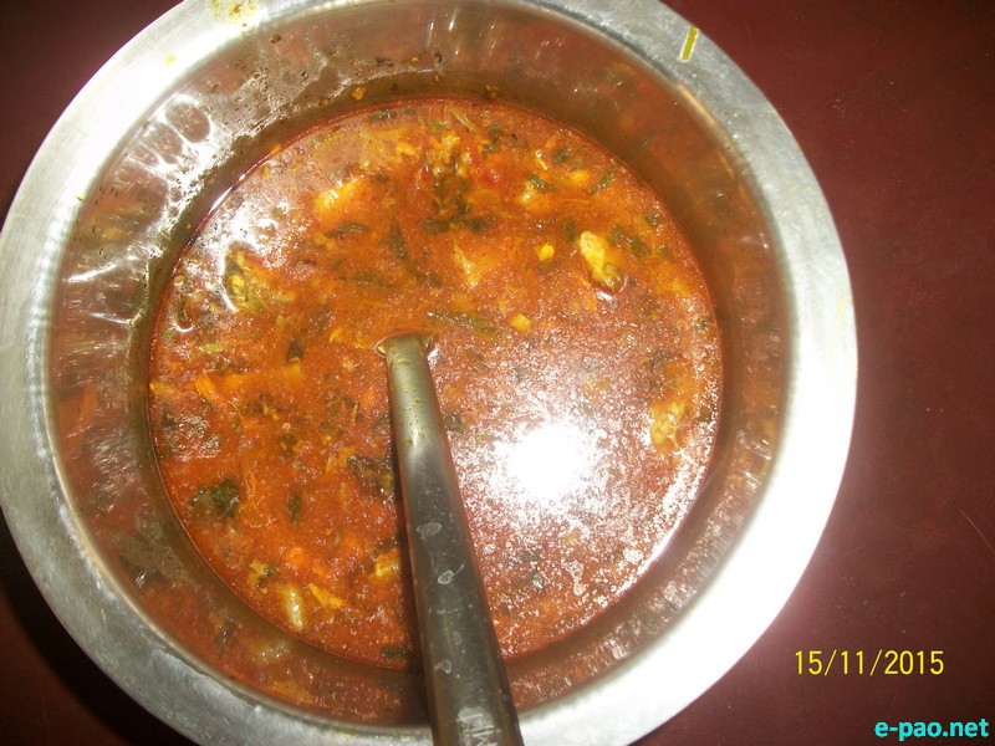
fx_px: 920
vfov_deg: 44.2
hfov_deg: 56.8
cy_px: 373
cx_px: 498
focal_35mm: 32
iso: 80
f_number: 2.9
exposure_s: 1/30
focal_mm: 5.7
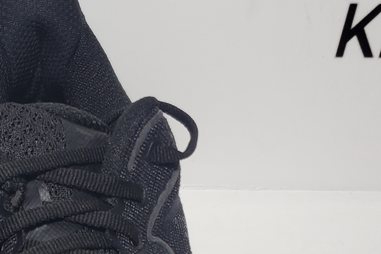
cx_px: -63
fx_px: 931
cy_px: 317
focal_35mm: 88
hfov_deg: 21.6
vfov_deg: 14.9
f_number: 1.5
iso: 50
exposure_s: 1/350
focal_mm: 4.3
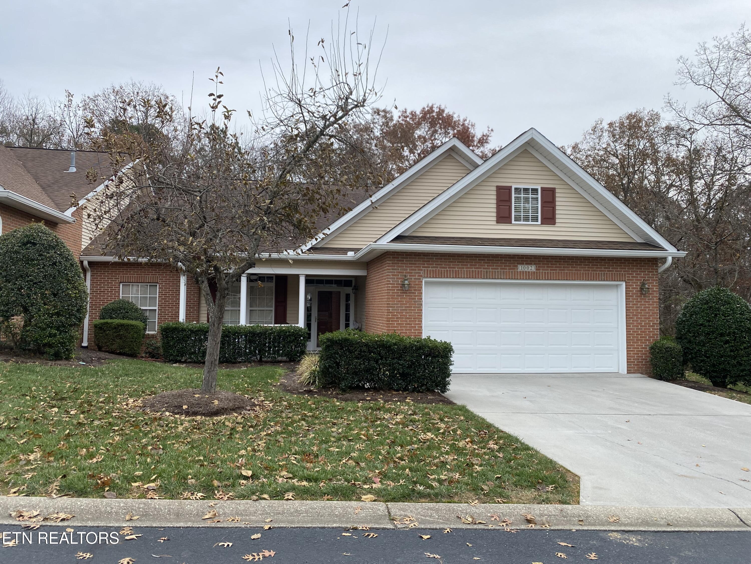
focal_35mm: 26
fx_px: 564
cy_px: 282
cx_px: 376
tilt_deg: +3.1
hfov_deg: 67.3
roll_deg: -1.0
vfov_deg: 53.1
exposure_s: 1/1043
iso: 32
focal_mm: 4.25
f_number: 1.8
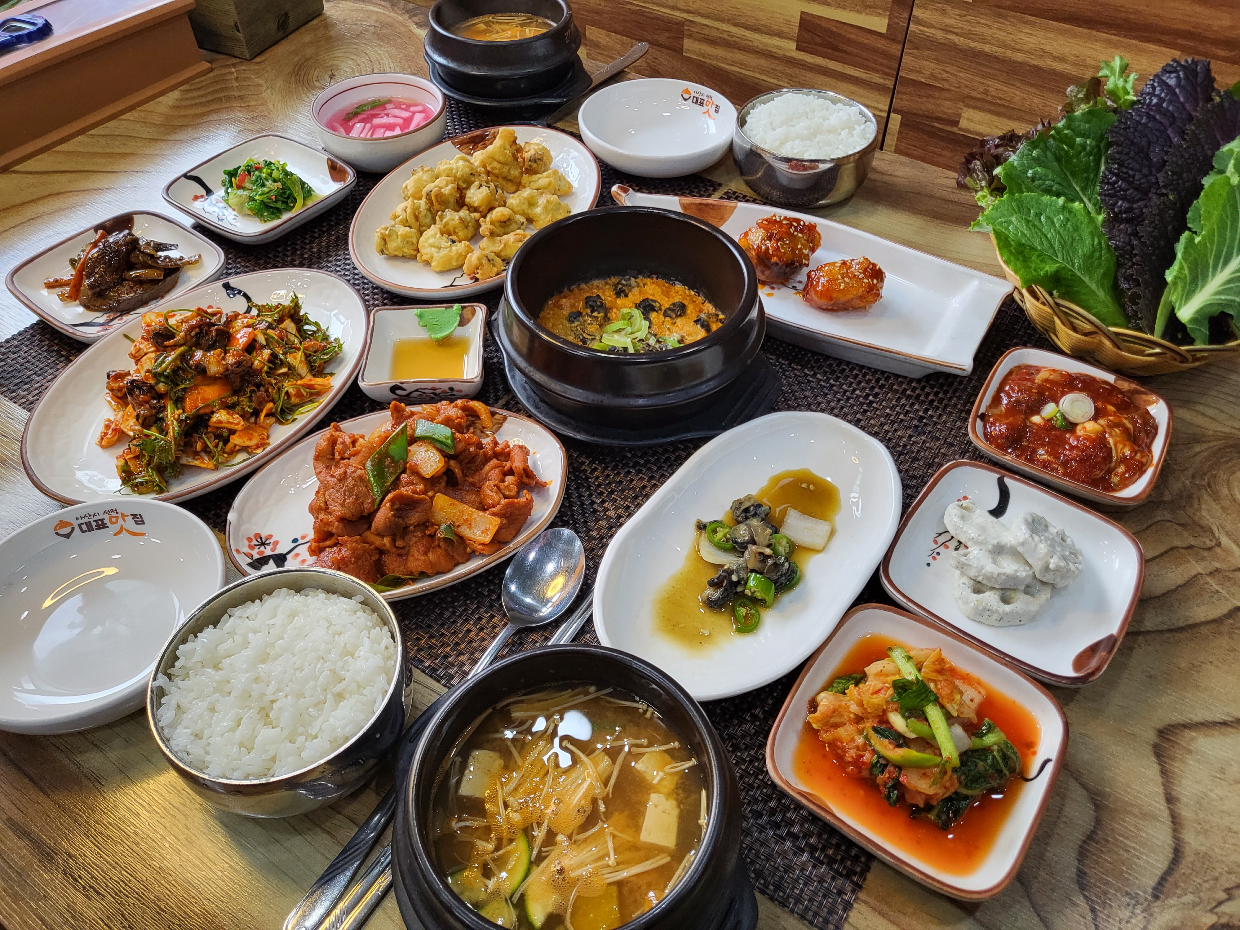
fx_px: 931
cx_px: 620
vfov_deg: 53.1
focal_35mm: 26
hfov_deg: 67.3
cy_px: 465
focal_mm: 4.25
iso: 200
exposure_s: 1/119
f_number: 1.8
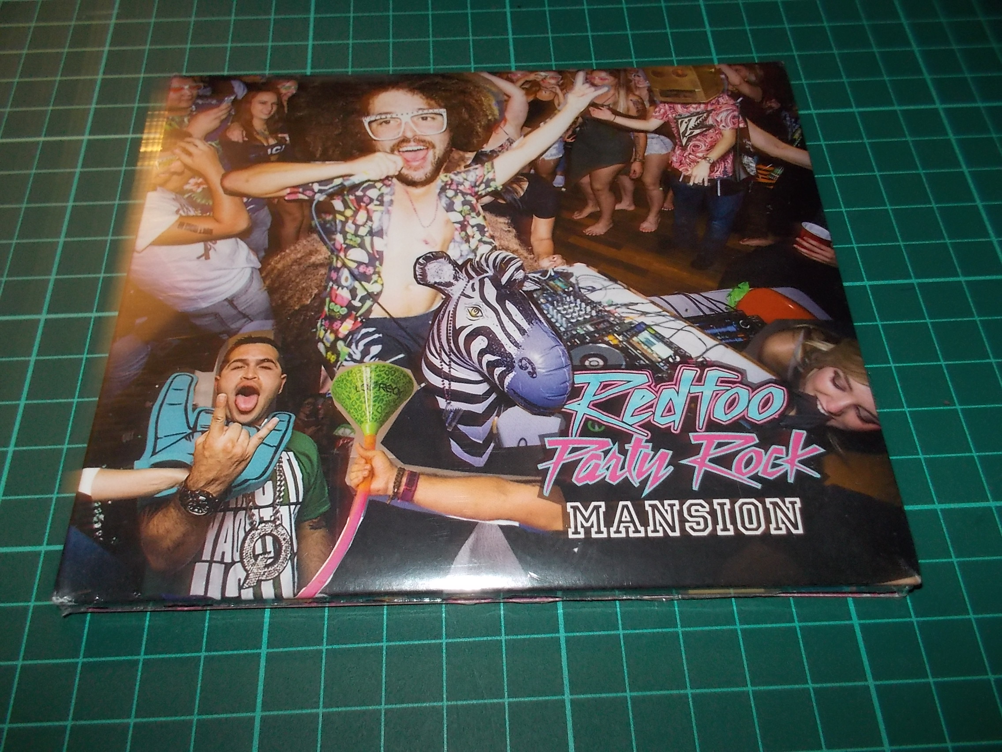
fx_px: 839
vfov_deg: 48.2
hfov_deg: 61.7
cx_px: 501
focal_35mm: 29
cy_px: 376
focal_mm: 4.1
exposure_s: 1/30
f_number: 3.3
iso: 200
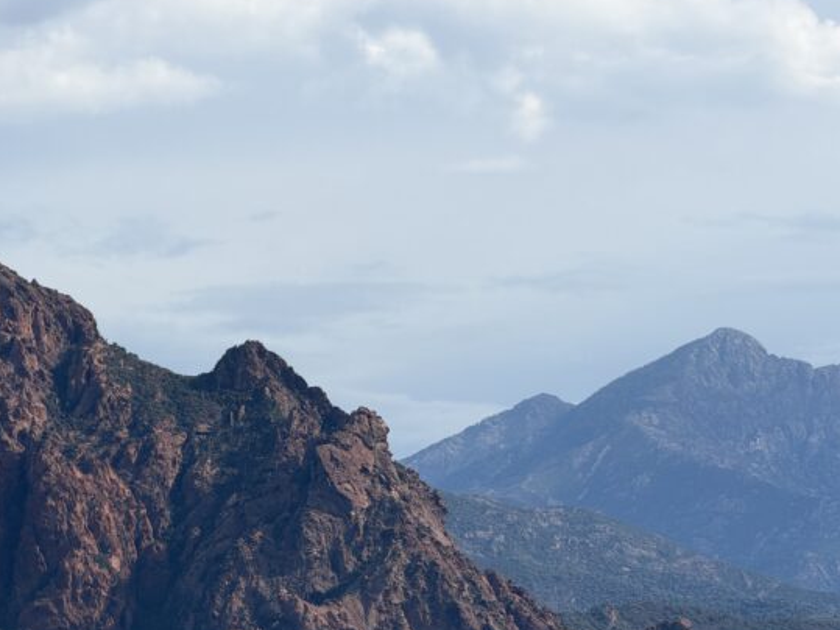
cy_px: 426
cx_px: 70
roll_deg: +2.3
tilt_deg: +4.4
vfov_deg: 7.8
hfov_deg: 10.4
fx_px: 4610
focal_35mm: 190
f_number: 2.8
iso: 20
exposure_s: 1/638
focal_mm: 16.89
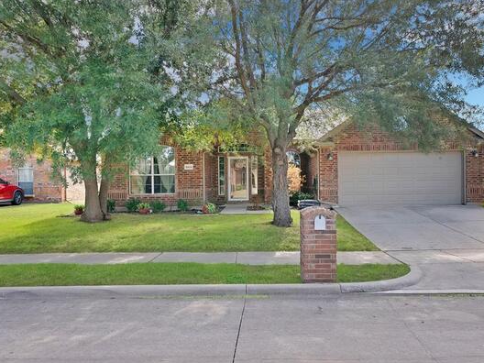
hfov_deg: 63.4
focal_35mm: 28
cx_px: 257
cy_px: 181
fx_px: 391
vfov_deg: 49.7
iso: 640
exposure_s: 1/15
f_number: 9
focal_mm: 24
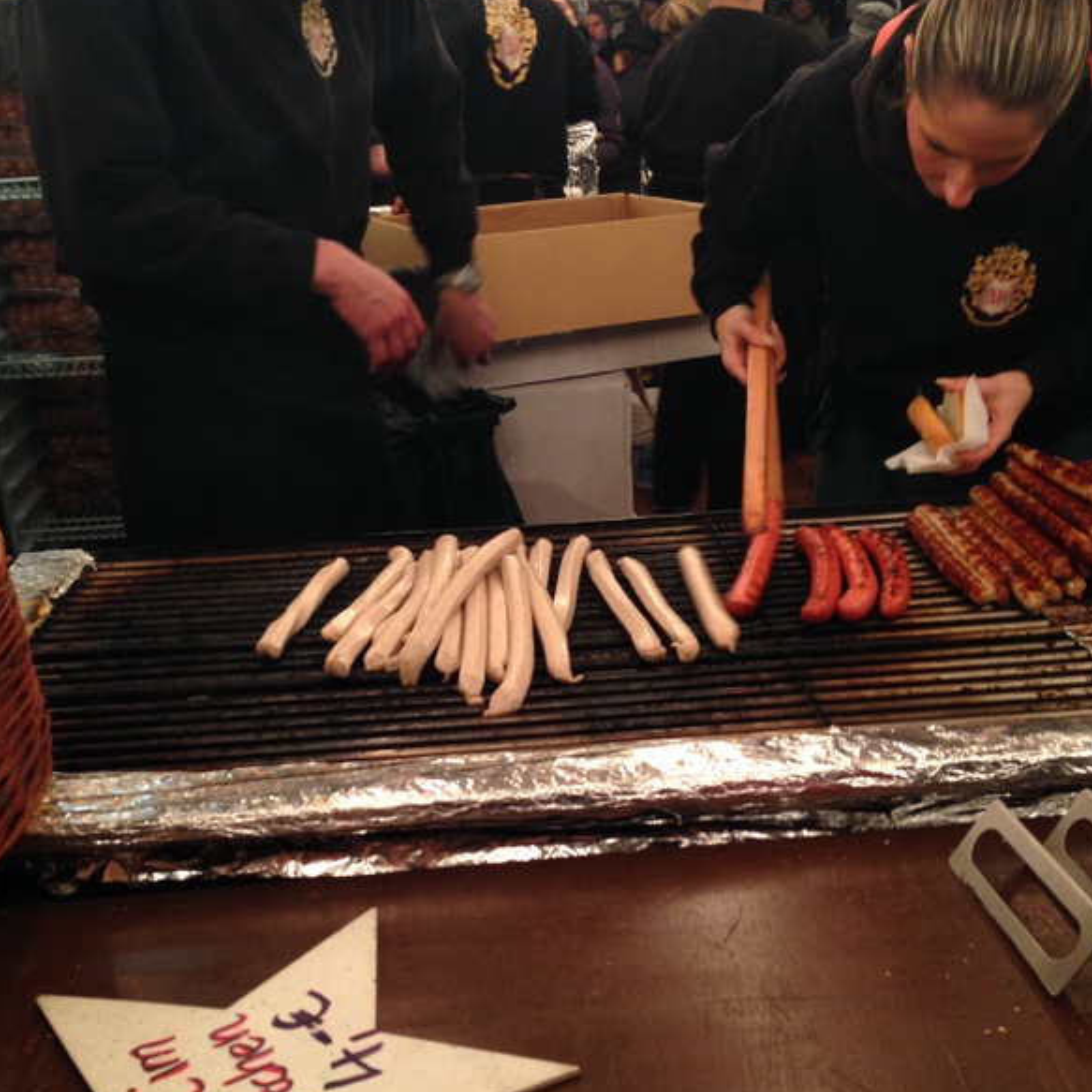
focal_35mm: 40
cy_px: 680
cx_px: 554
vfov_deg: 41.6
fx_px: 1428
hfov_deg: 41.9
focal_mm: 4.12
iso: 100
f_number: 2.4
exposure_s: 1/20
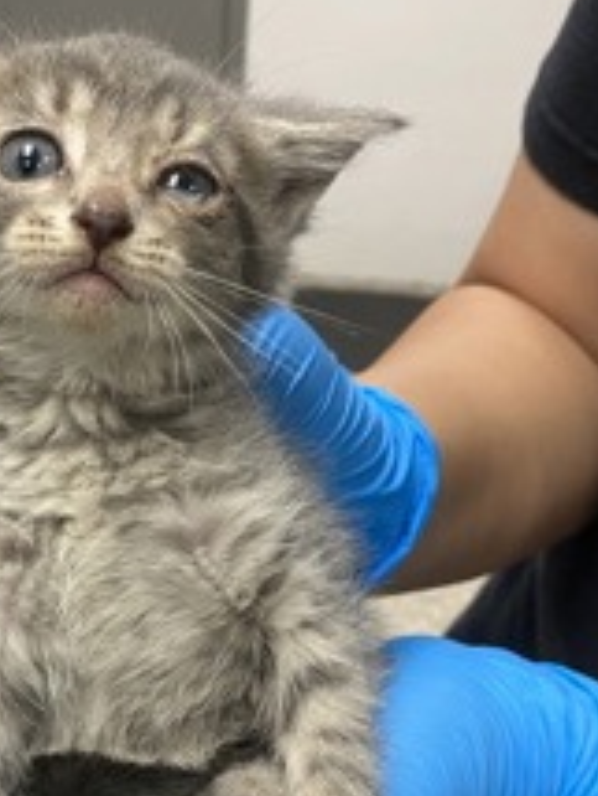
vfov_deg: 37.1
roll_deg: -0.3
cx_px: 113
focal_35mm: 51
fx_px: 1172
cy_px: 521
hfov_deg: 28.0
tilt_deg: -31.1
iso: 100
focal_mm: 4.25
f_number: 1.8
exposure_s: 1/60
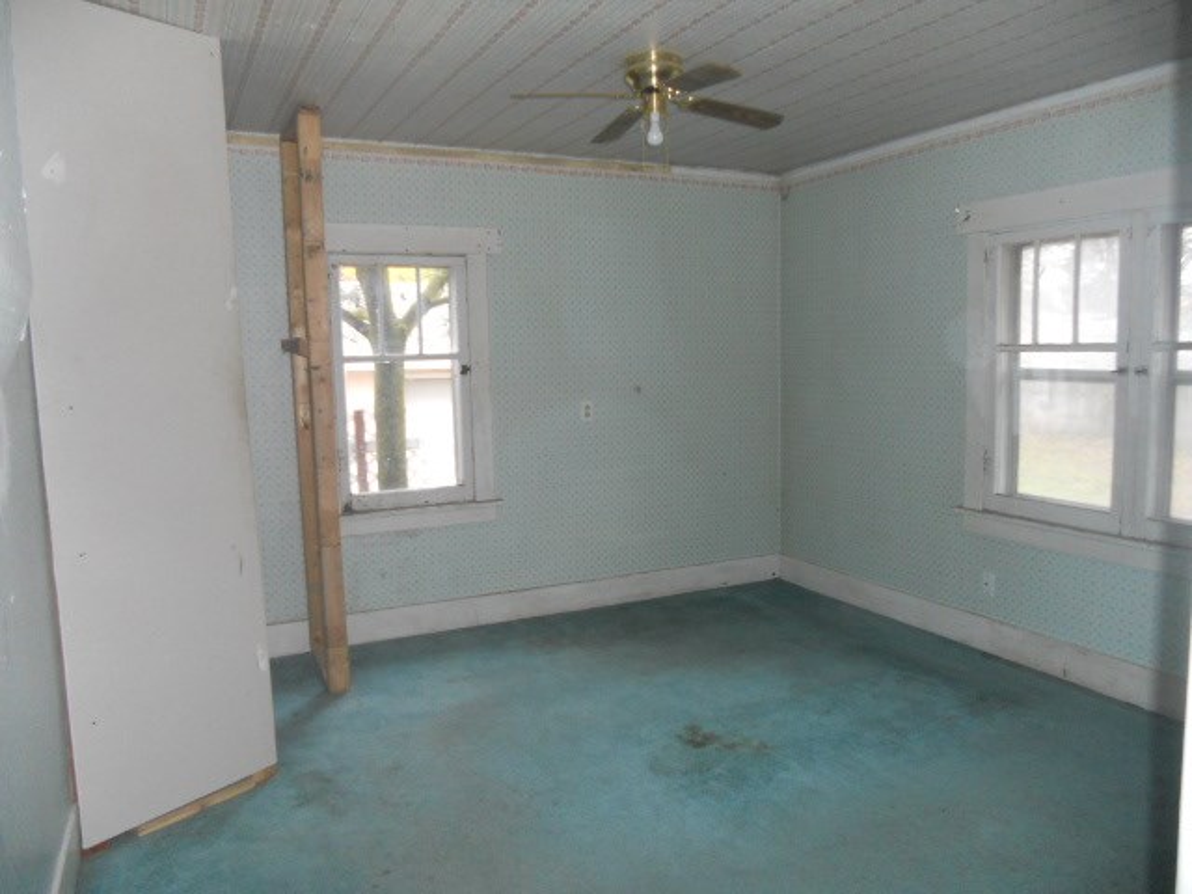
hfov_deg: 65.3
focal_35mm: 27
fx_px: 930
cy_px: 447
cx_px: 596
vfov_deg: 51.4
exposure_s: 1/25
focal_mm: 4.9
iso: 320
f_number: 3.2
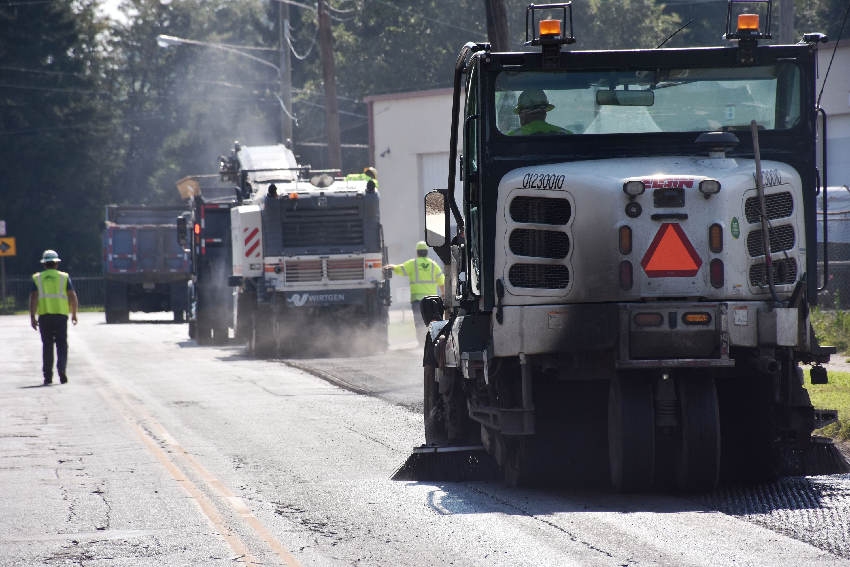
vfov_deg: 6.5
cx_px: 425
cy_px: 284
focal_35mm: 210
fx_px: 4958
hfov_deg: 9.8
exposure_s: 1/1000
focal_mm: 140
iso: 250
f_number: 8
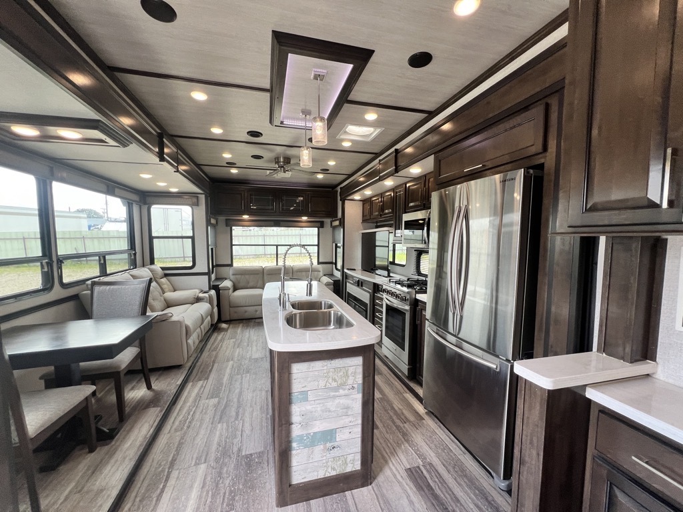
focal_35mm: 13
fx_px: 256
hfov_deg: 106.2
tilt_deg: -3.9
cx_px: 342
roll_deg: +1.0
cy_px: 256
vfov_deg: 89.9
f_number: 1.8
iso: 80
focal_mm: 1.57
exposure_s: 1/99
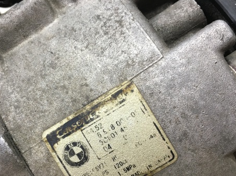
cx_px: 88
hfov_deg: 45.4
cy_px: 123
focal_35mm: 41
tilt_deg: -21.2
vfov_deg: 34.6
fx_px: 279
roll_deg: +26.5
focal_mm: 4.15
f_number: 2.2
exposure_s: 1/33
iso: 100
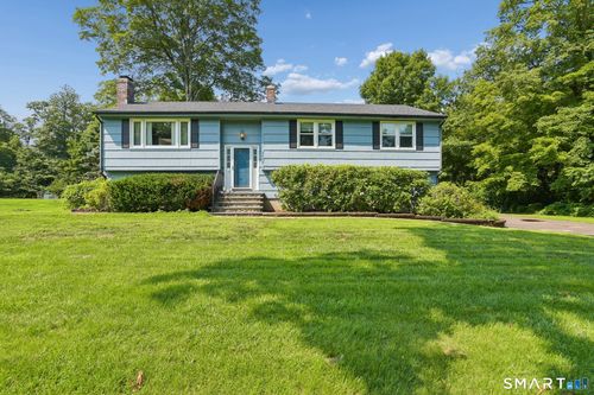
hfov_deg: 93.3
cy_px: 198
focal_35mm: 17
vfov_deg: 70.4
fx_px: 280
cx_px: 297
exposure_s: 1/320
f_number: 11
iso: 400
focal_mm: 17
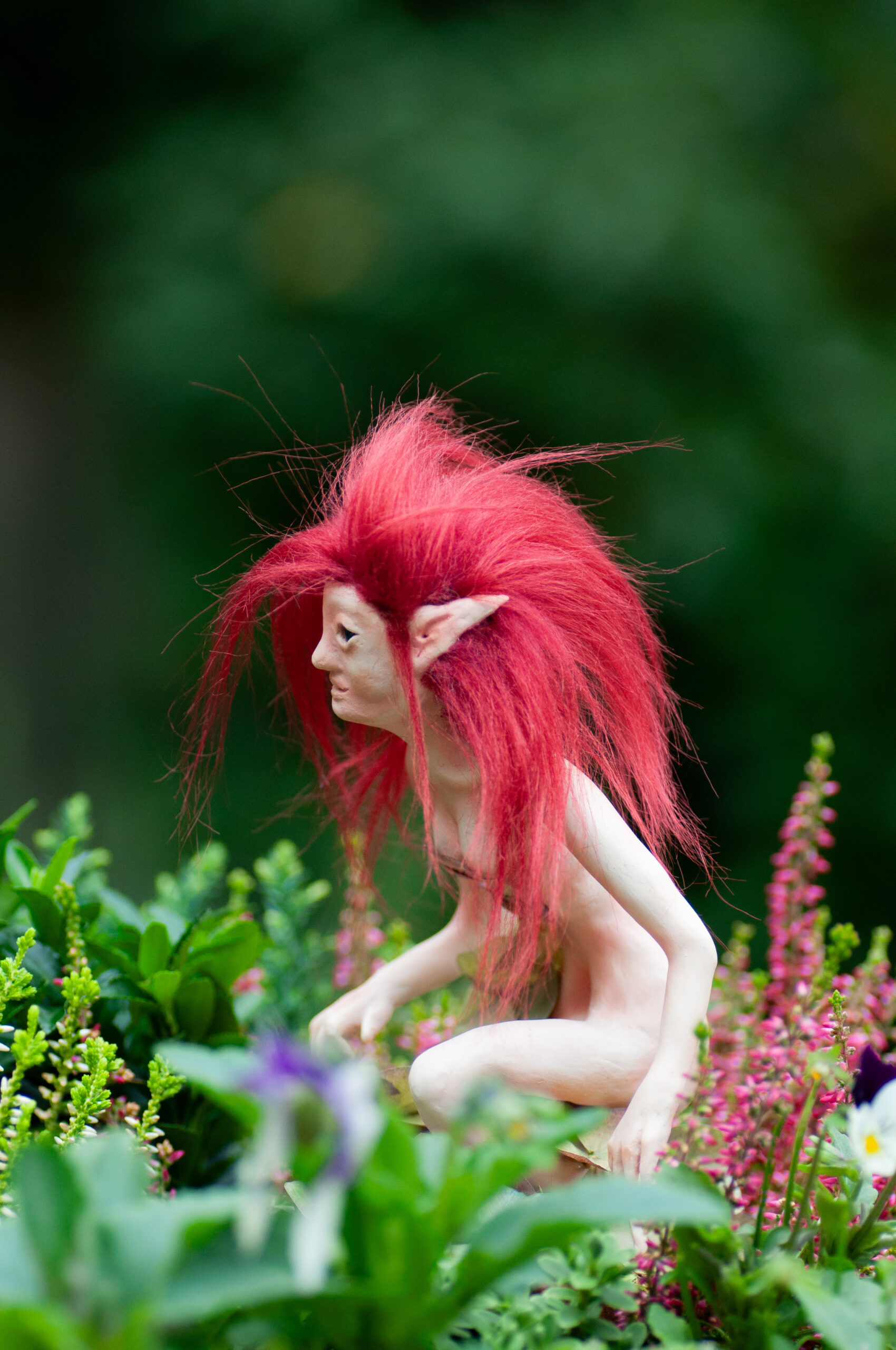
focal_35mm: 135
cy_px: 675
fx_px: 5053
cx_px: 448
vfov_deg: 15.2
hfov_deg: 10.1
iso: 640
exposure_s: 1/1600
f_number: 3.5
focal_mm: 90
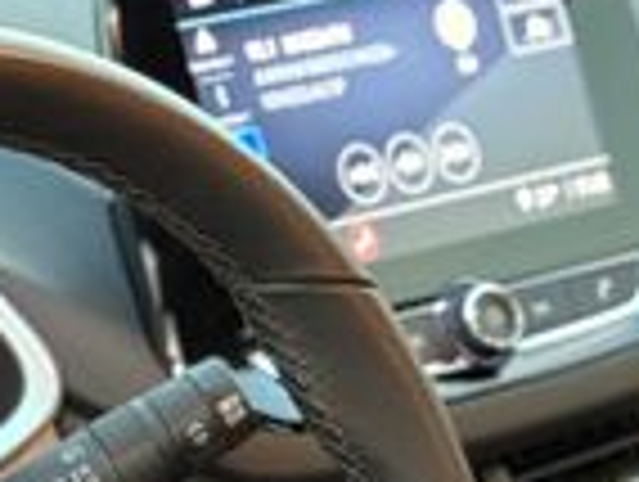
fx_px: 2940
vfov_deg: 9.1
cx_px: 104
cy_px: 698
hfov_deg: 12.3
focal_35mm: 159
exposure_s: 1/40
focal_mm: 6.76
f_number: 1.78
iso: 400
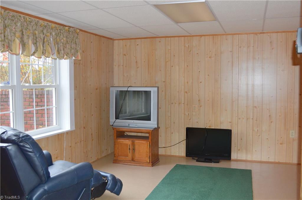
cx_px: 151
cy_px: 100
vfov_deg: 36.8
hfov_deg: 53.2
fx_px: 302
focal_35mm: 36
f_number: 4
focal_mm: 24
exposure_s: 1/60
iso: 450
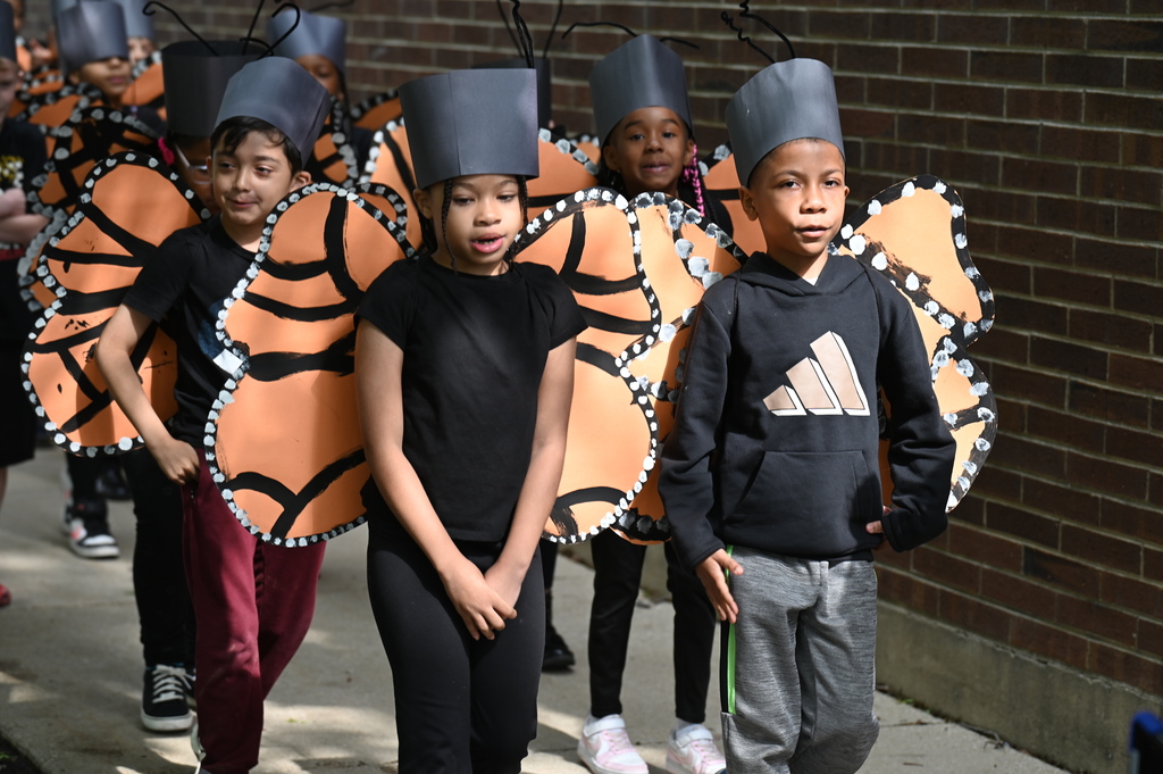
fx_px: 3389
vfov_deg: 13.0
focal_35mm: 105
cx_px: 582
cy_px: 387
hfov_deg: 19.5
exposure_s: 1/250
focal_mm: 105
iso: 200
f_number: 4.5
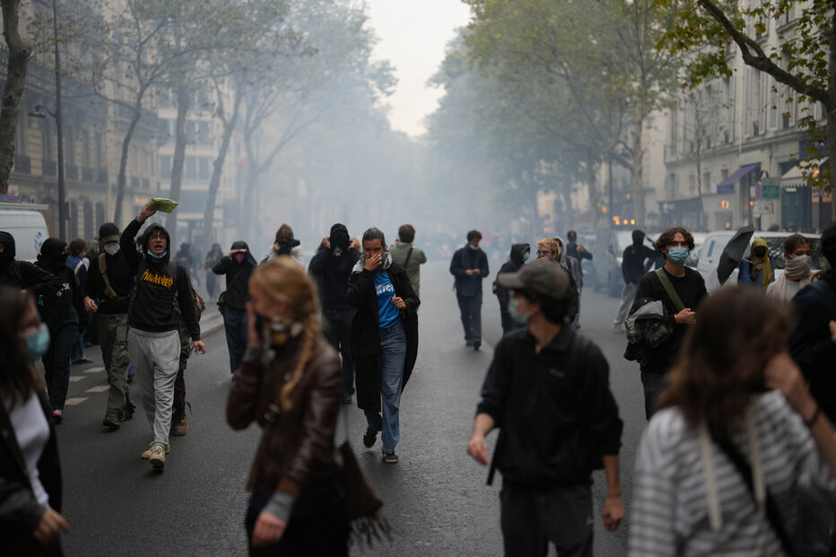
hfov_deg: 39.6
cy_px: 278
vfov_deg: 27.0
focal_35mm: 50
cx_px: 418
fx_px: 1161
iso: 640
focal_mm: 50
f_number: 1.2
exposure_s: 1/4000
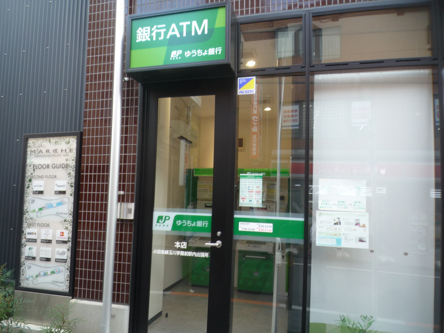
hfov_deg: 69.4
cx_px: 222
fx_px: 321
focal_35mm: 25
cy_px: 166
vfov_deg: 54.9
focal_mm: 4.4
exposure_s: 1/60
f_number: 2.8
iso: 100
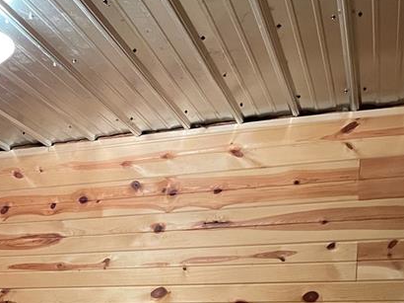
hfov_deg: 27.7
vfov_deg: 20.9
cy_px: 372
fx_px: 758
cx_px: -23
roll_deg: -0.9
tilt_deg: -2.3
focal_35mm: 65
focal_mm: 4.2
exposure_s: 1/60
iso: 400
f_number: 1.6
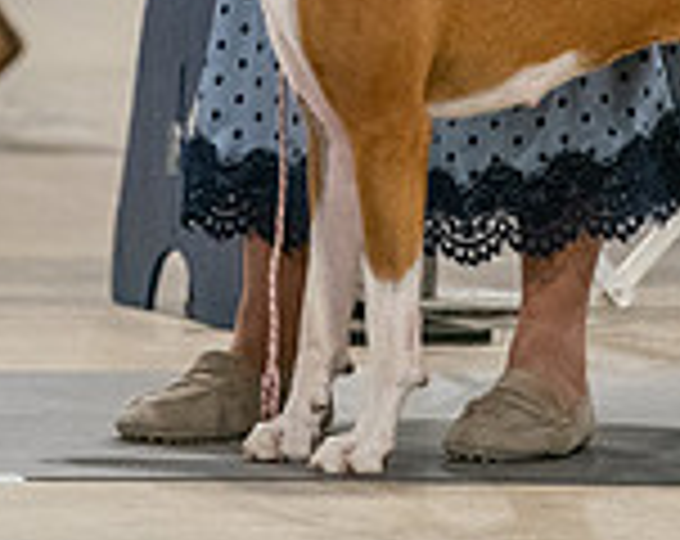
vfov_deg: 2.0
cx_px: 439
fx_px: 15557
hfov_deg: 2.5
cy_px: -392
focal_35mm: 775
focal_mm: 184
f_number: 3.5
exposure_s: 1/250
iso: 6400
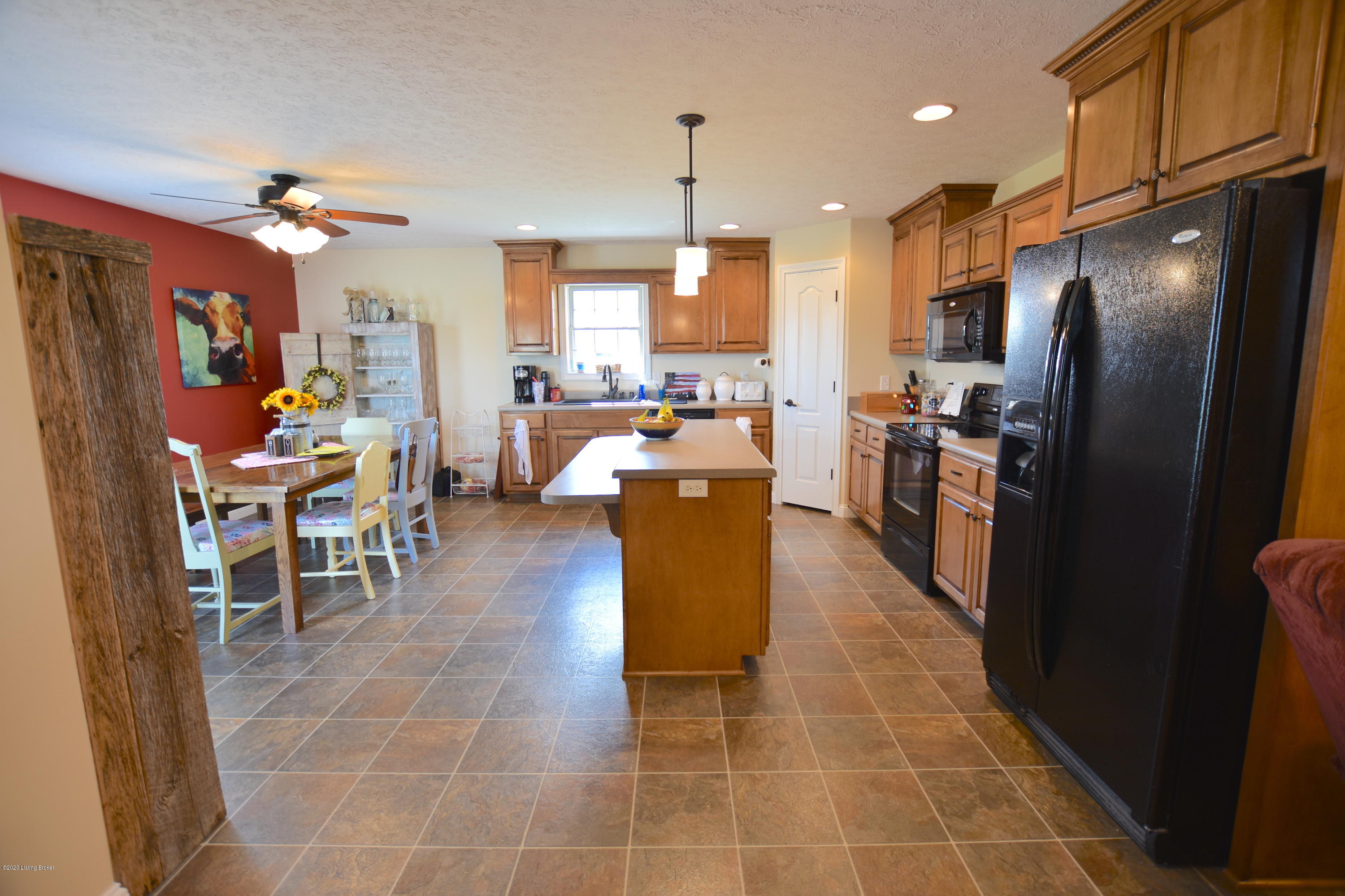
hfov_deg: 100.4
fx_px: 560
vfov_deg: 77.3
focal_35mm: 15
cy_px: 448
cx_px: 672
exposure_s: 1/15
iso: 100
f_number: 3.5
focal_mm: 10
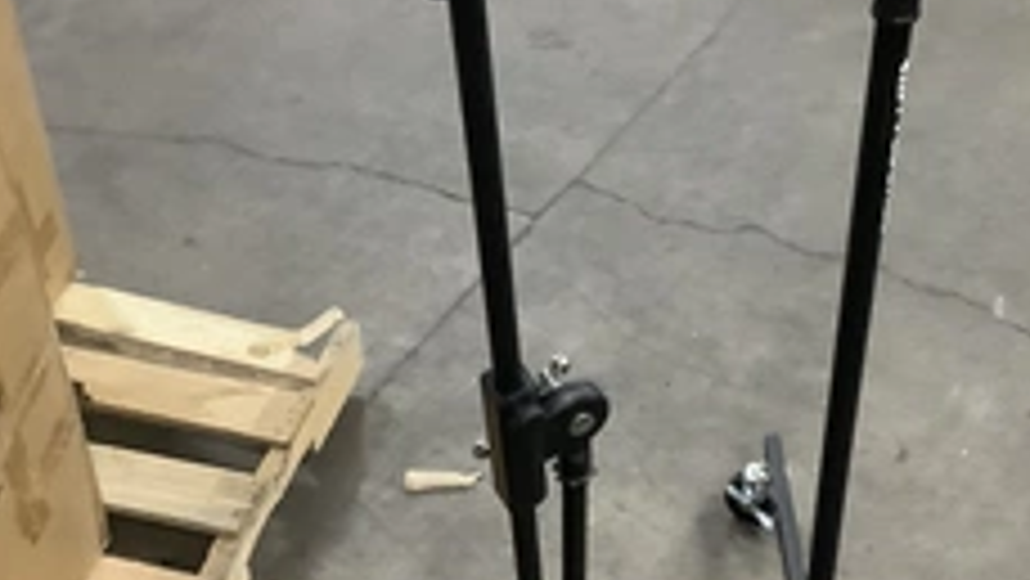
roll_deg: +0.4
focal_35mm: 59
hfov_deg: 35.3
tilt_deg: -44.3
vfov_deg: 20.4
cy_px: 351
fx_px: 1612
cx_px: 621
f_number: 2.4
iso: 500
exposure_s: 1/30
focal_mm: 3.3
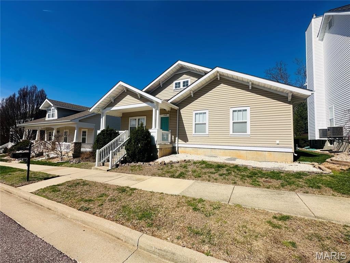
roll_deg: -1.9
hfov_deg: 102.1
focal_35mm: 14
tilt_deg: +3.8
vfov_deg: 85.7
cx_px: 175
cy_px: 132
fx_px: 142
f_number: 2.2
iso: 40
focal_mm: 2.22
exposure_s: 1/4464
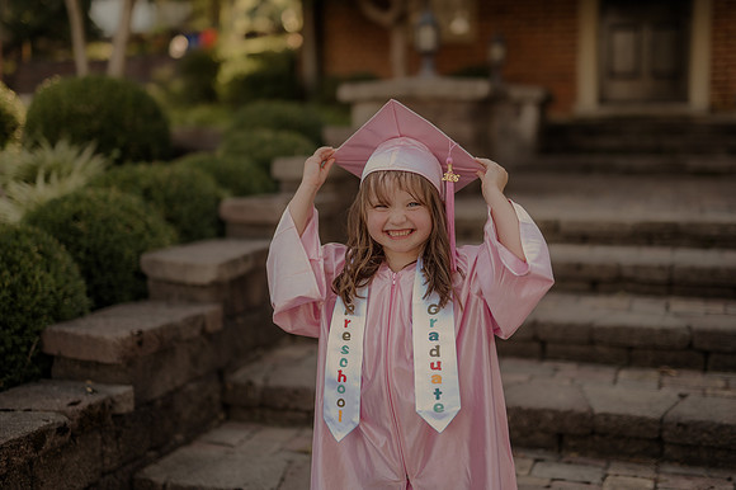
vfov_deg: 27.0
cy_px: 245
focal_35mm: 50
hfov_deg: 39.6
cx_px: 368
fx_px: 1022
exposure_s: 1/250
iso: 80
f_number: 2
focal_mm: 50
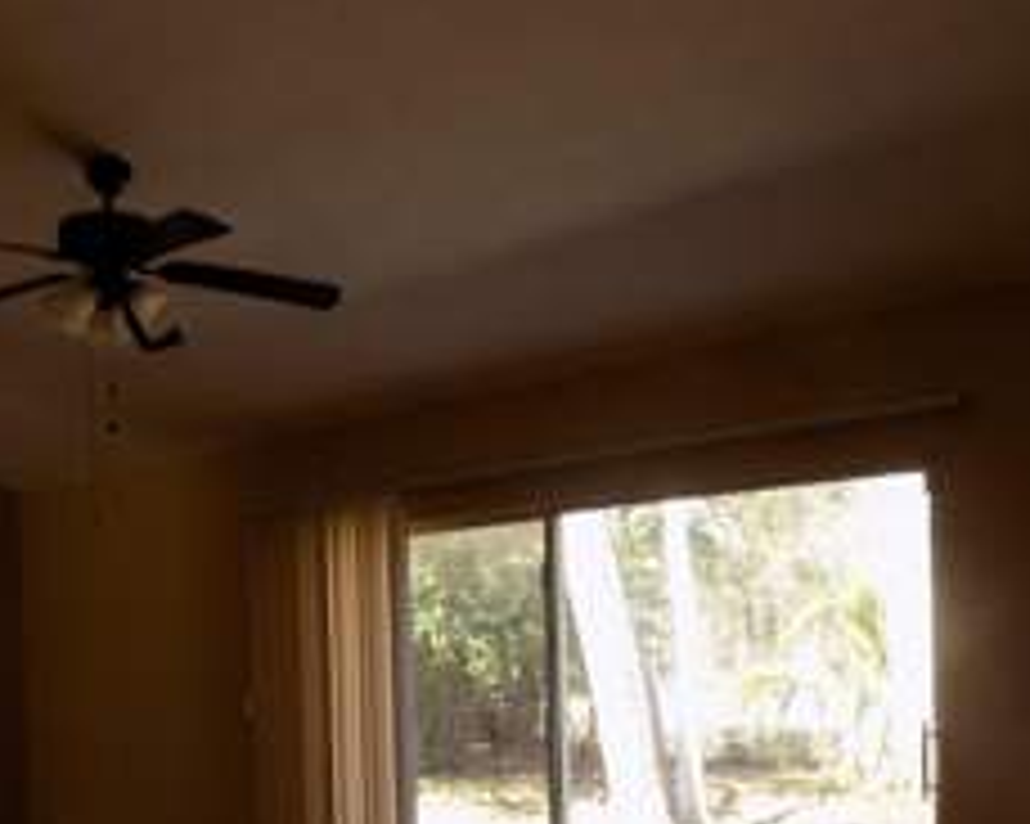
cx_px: 382
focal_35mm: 47
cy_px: 725
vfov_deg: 30.8
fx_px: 1432
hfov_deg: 39.3
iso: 80
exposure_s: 1/80
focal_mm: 4
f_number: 3.1
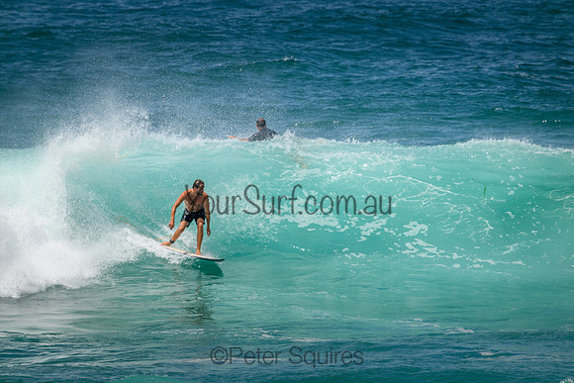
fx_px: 12758
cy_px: 192
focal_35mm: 800
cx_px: 287
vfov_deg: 1.7
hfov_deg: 2.6
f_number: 11
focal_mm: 800
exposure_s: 1/2000
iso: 640
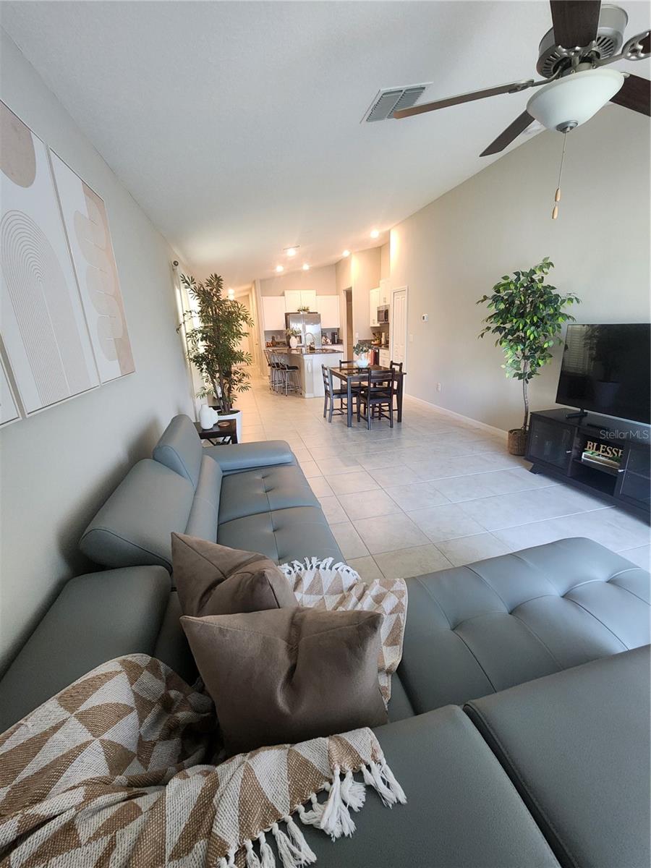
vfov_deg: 106.2
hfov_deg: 89.9
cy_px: 434
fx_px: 326
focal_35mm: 13
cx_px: 326
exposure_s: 1/60
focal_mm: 2.2
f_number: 2.2
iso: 400
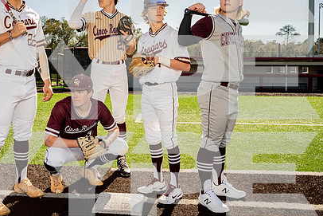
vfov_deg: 33.2
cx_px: 118
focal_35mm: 40
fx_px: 359
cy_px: 78
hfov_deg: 47.9
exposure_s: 1/250
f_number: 9
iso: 160
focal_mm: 28
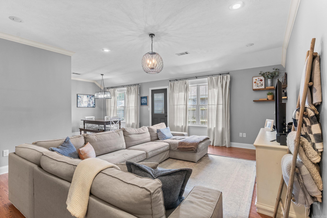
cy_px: 109
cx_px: 164
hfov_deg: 95.0
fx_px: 150
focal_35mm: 16
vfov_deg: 72.0
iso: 250
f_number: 9
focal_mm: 11
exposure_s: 1/2
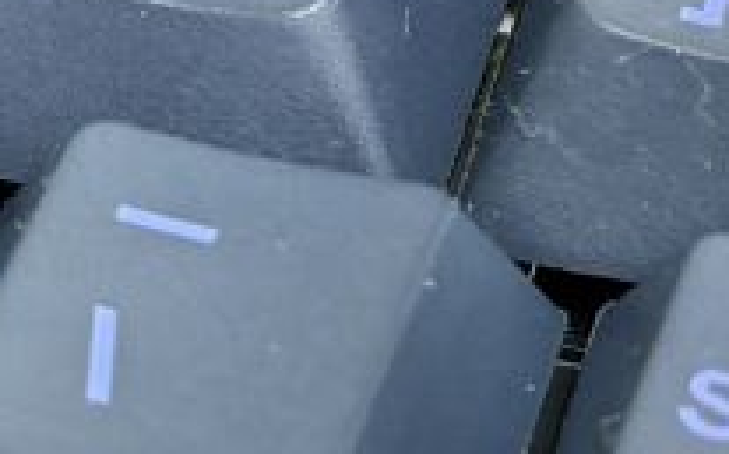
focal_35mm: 295
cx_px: 338
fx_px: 5856
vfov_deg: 4.4
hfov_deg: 7.1
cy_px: -46
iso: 400
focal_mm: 6.76
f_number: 1.78
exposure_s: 1/37
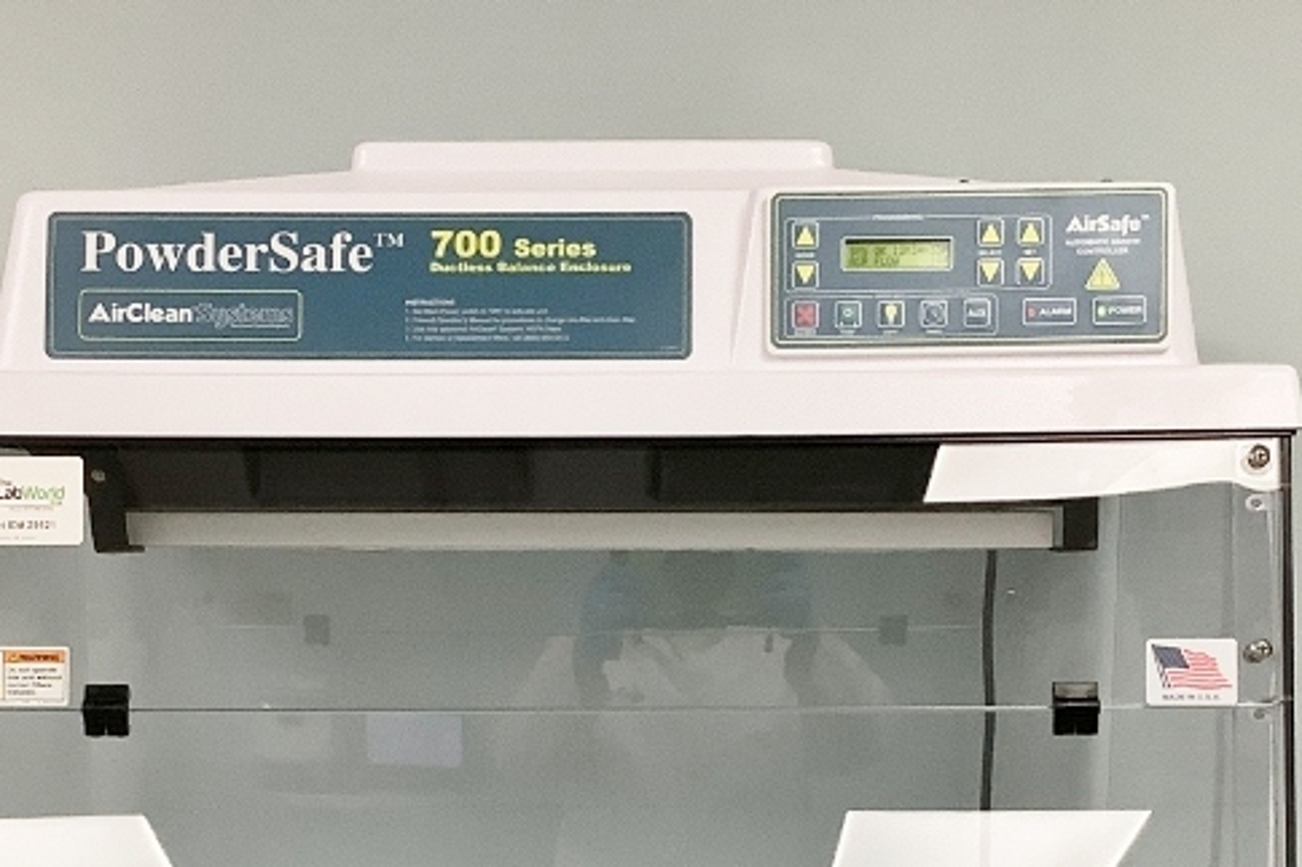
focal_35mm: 68
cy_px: 902
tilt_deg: -10.7
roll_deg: +0.5
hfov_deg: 29.6
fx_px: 2458
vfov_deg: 19.3
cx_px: 583
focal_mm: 3.3
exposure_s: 1/60
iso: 100
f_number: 2.4
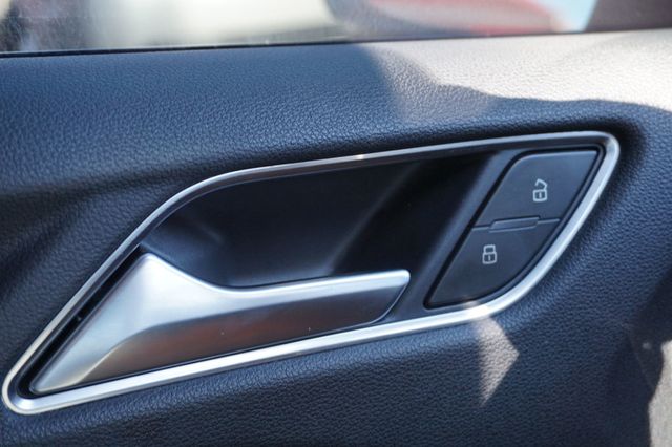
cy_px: 224
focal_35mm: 45
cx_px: 336
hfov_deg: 43.6
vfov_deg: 29.8
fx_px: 840
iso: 320
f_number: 5
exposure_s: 1/60
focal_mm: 30
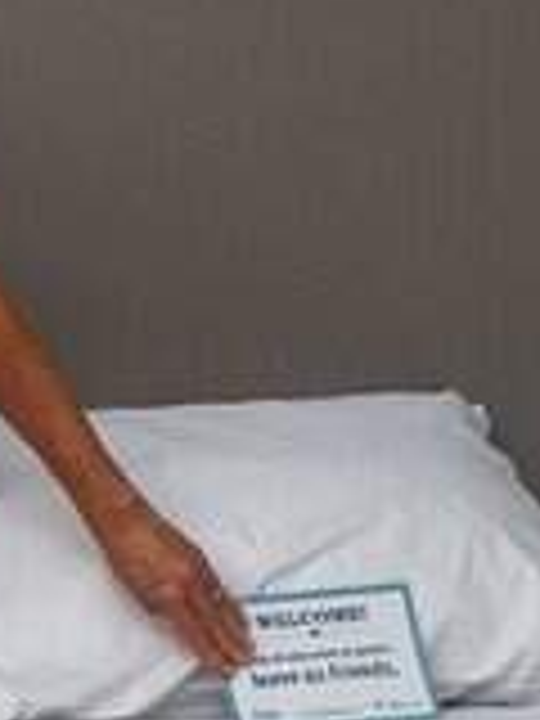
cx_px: -752
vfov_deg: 11.2
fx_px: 3598
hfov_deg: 7.9
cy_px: 904
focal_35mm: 173
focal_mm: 24
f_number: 7.1
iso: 800
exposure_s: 1/250
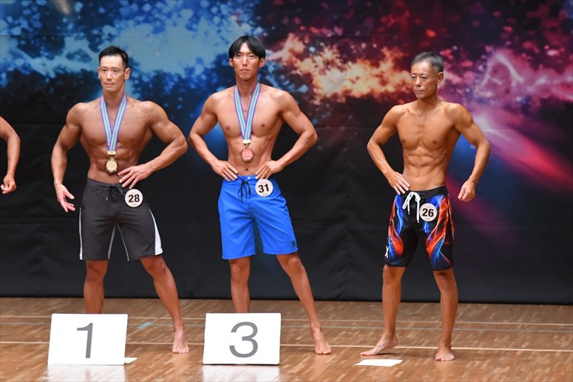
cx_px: 286
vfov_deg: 5.1
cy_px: 191
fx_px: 4295
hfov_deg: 7.6
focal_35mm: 270
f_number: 5.6
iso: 6400
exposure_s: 1/400
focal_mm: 180
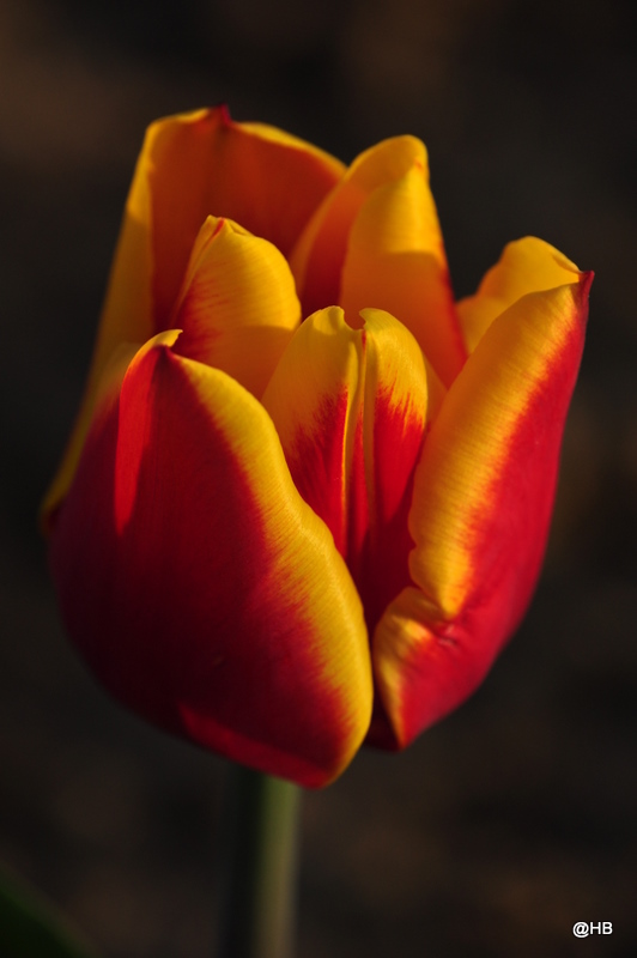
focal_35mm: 150
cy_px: 479
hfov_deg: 9.1
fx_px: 3988
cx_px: 318
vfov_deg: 13.7
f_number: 6.3
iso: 200
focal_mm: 100
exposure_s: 1/640
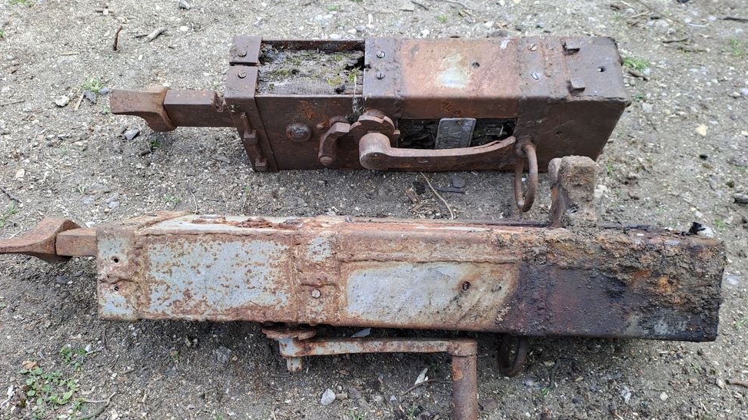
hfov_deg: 67.9
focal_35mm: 28
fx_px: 555
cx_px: 377
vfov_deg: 41.4
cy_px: 228
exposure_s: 1/100
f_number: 1.8
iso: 32
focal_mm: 4.65
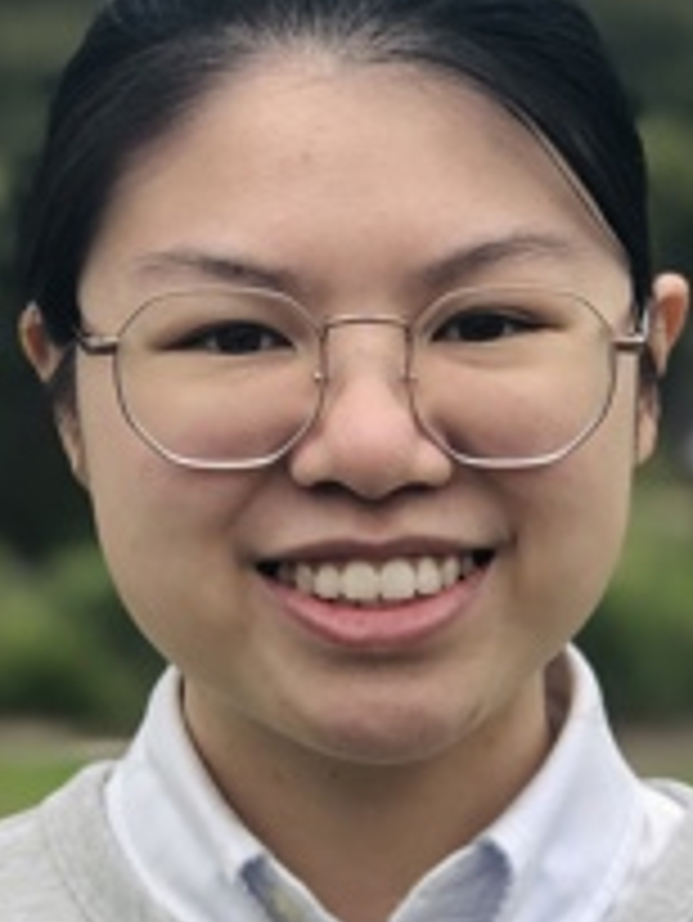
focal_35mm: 139
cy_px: 427
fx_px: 3706
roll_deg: +0.0
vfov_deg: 14.2
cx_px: 331
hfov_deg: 10.7
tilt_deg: -7.3
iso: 20
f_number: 2.8
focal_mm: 6.6
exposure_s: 1/60
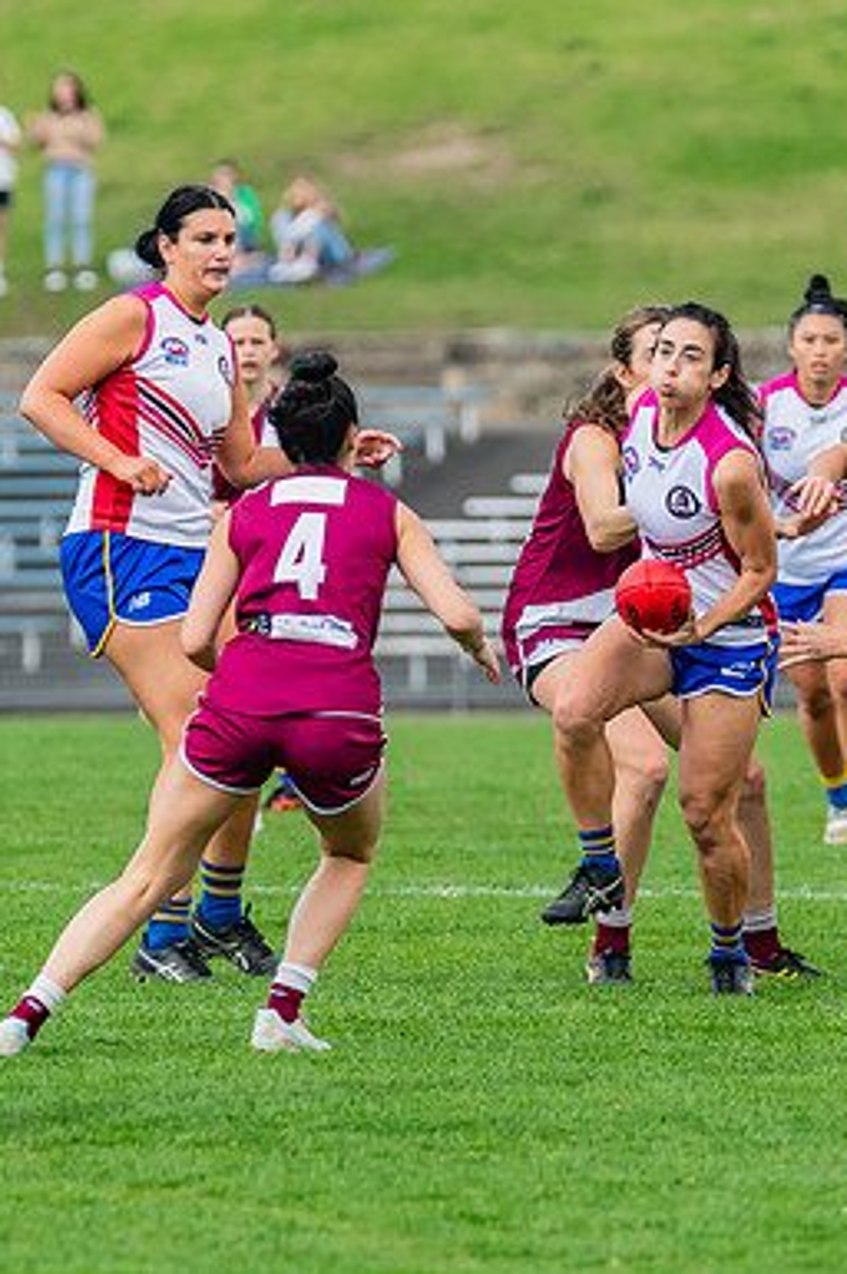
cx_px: 575
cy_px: 573
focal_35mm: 557
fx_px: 19691
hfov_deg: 2.5
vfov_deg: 3.7
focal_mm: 310
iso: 800
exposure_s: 1/1600
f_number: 5.6
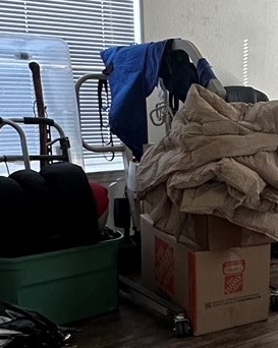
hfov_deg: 19.6
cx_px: 453
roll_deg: -6.5
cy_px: 241
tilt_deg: -15.8
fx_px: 659
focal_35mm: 64
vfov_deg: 29.3
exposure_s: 1/120
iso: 200
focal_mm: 2.22
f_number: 2.2
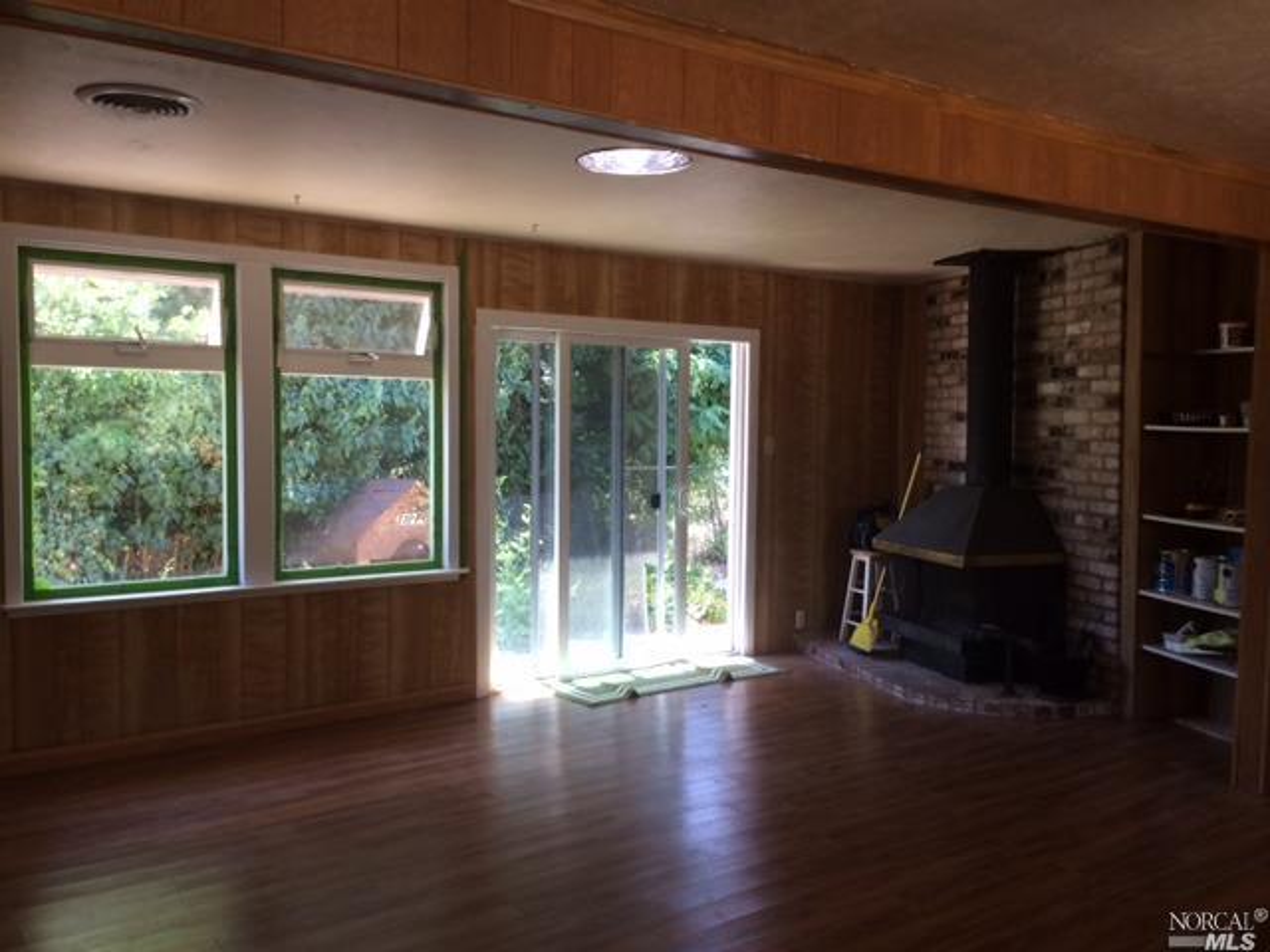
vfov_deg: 48.2
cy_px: 476
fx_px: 1064
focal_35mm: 29
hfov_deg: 61.7
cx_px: 635
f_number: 2.2
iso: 40
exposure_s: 1/30
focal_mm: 4.15
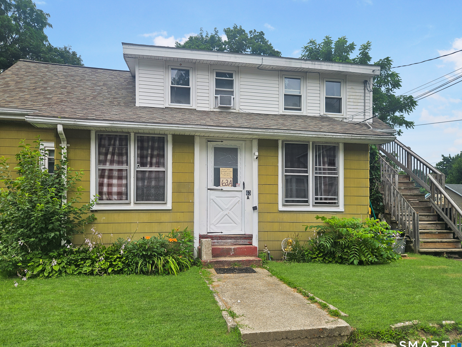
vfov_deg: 56.8
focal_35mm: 24
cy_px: 173
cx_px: 230
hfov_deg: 71.6
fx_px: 320
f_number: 1.8
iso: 25
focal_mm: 5.4
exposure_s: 1/800
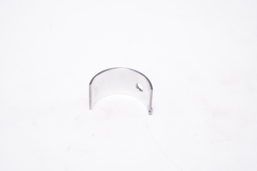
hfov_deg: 27.0
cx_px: 128
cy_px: 86
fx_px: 535
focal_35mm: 75
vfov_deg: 18.2
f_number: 14
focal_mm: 75
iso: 100
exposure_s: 1/80
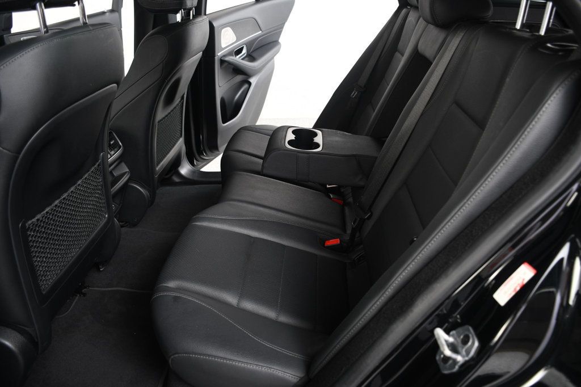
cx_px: 290
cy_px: 194
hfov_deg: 67.4
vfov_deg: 47.9
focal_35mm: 27
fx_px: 436
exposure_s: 1/160
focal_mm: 18
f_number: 3.5
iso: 100
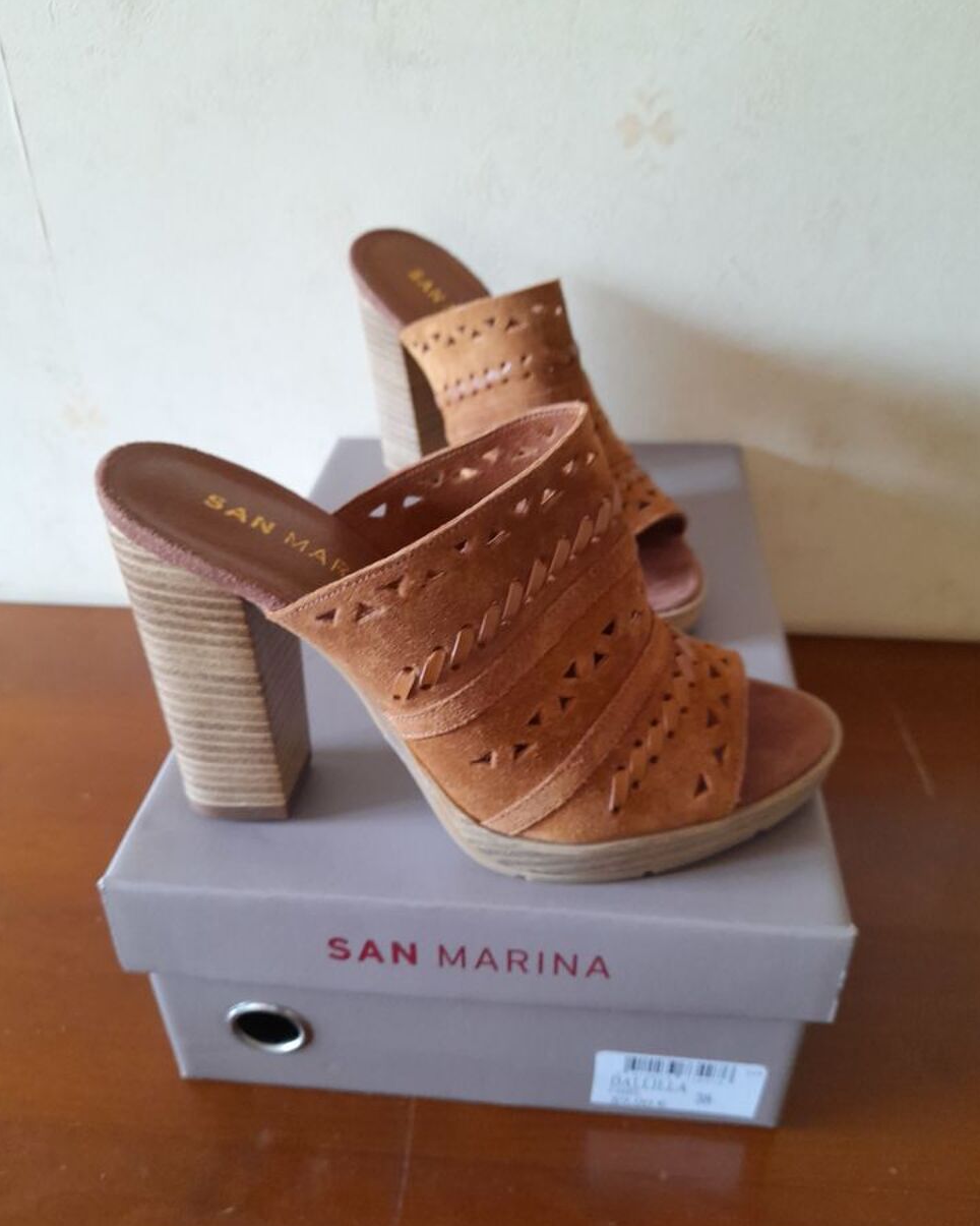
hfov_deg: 53.2
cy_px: 660
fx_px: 979
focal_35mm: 27
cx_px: 499
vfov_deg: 64.0
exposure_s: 1/60
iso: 200
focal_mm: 4.6
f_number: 2
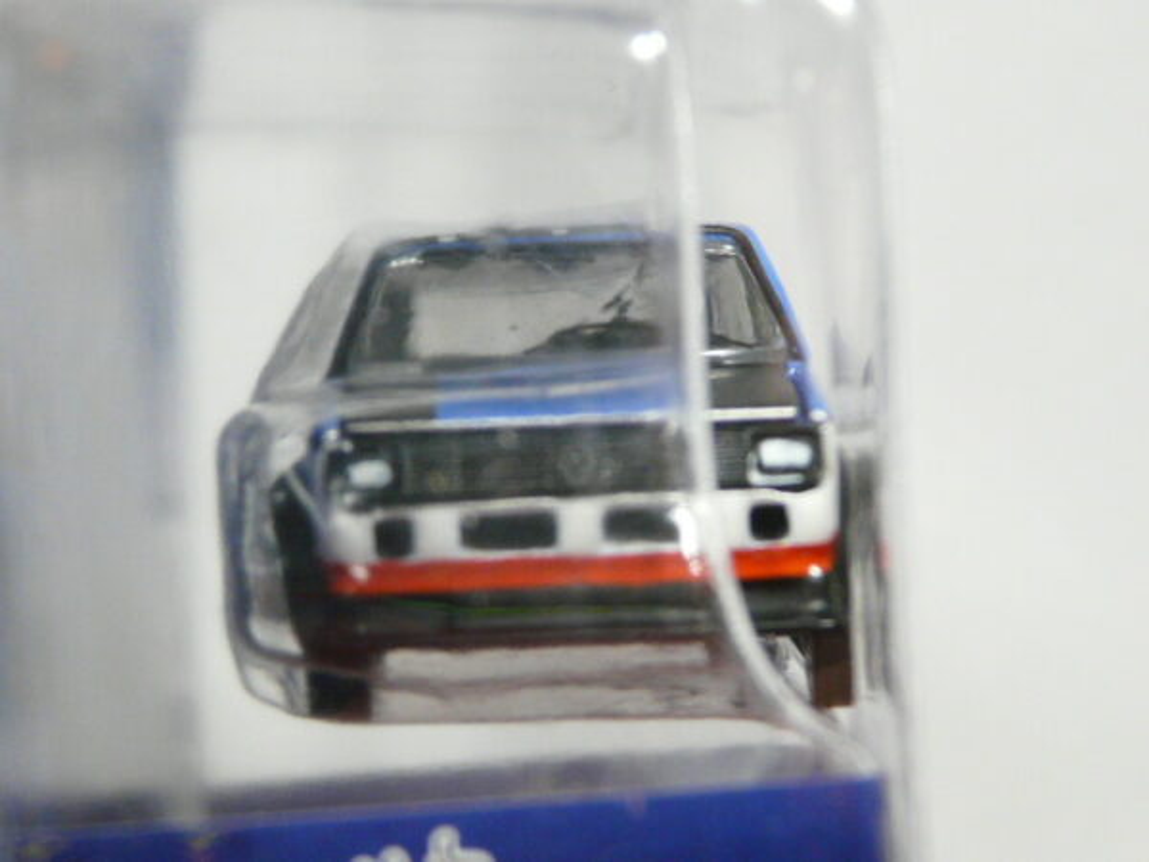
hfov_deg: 11.0
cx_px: 574
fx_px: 5942
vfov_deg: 8.3
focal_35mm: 179
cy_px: 431
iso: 200
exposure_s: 1/40
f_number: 3.6
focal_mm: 18.3
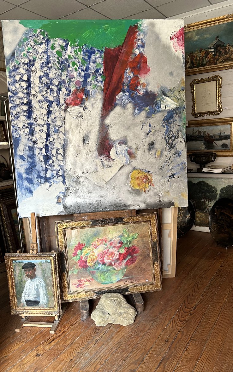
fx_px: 285
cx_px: 102
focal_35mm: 28
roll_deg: +3.0
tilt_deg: -11.1
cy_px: 184
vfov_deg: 66.5
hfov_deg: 44.4
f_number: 1.5
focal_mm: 5.7
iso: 125
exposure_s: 1/107
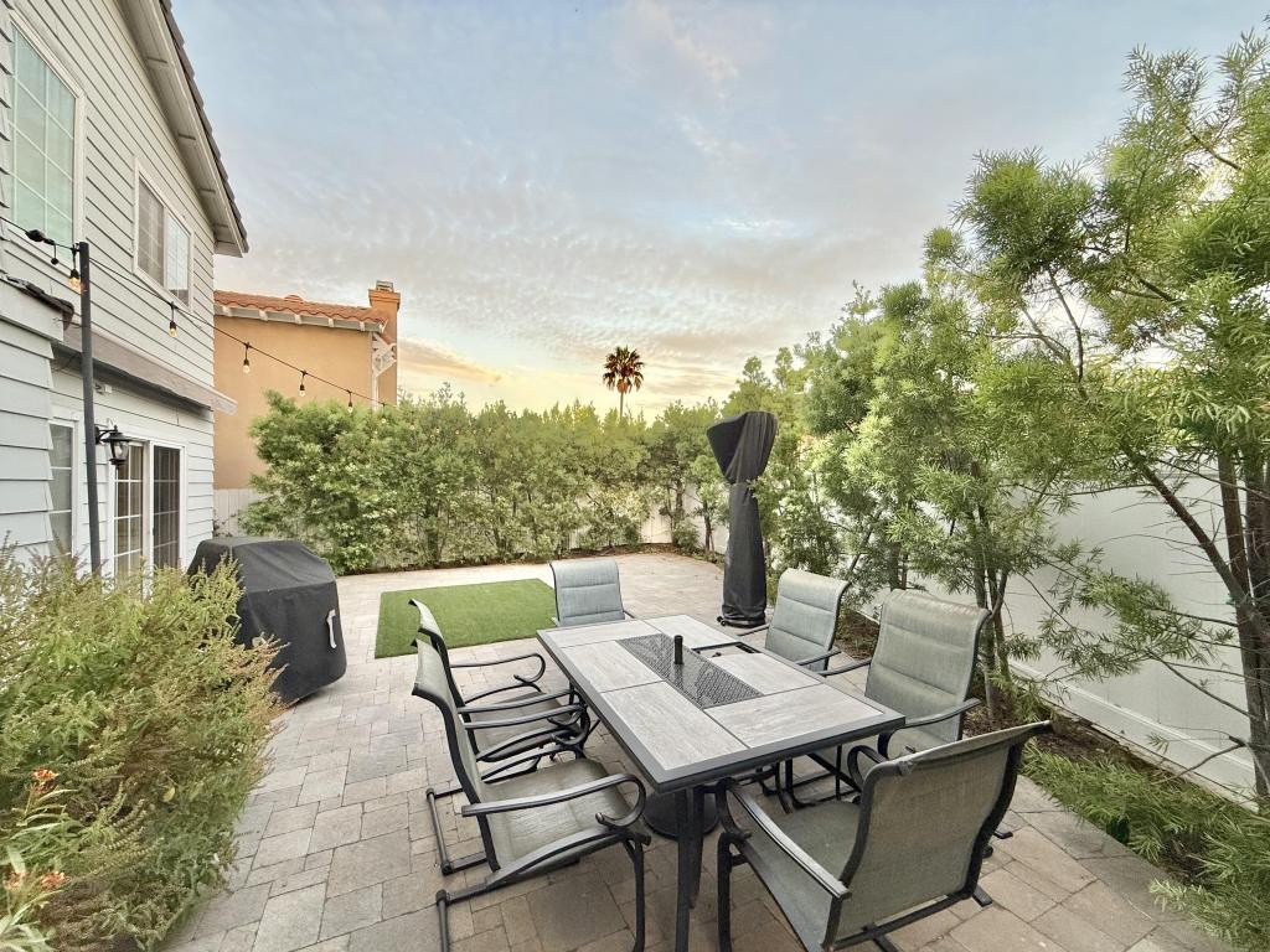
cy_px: 476
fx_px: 514
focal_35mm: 14
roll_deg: +0.4
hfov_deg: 102.1
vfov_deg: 85.7
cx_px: 635
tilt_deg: +1.5
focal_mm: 2.22
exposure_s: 1/99
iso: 64
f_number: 2.2
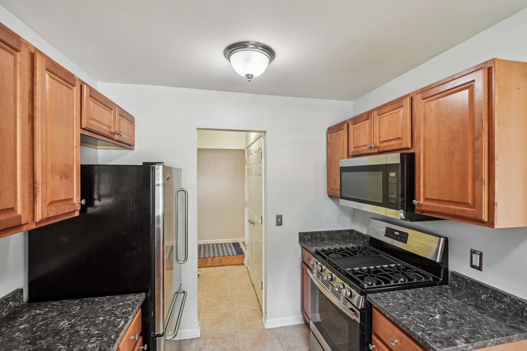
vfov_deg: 73.7
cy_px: 176
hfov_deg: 96.8
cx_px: 264
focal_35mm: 16
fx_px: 234
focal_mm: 16
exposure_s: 1/5
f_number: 11
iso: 400
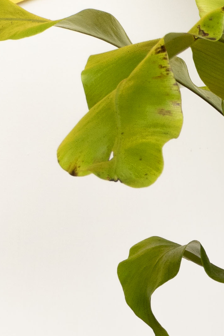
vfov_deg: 5.3
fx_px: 3649
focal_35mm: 391
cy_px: 157
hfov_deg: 3.5
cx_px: 361
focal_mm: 70
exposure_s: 1/125
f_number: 13
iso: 500
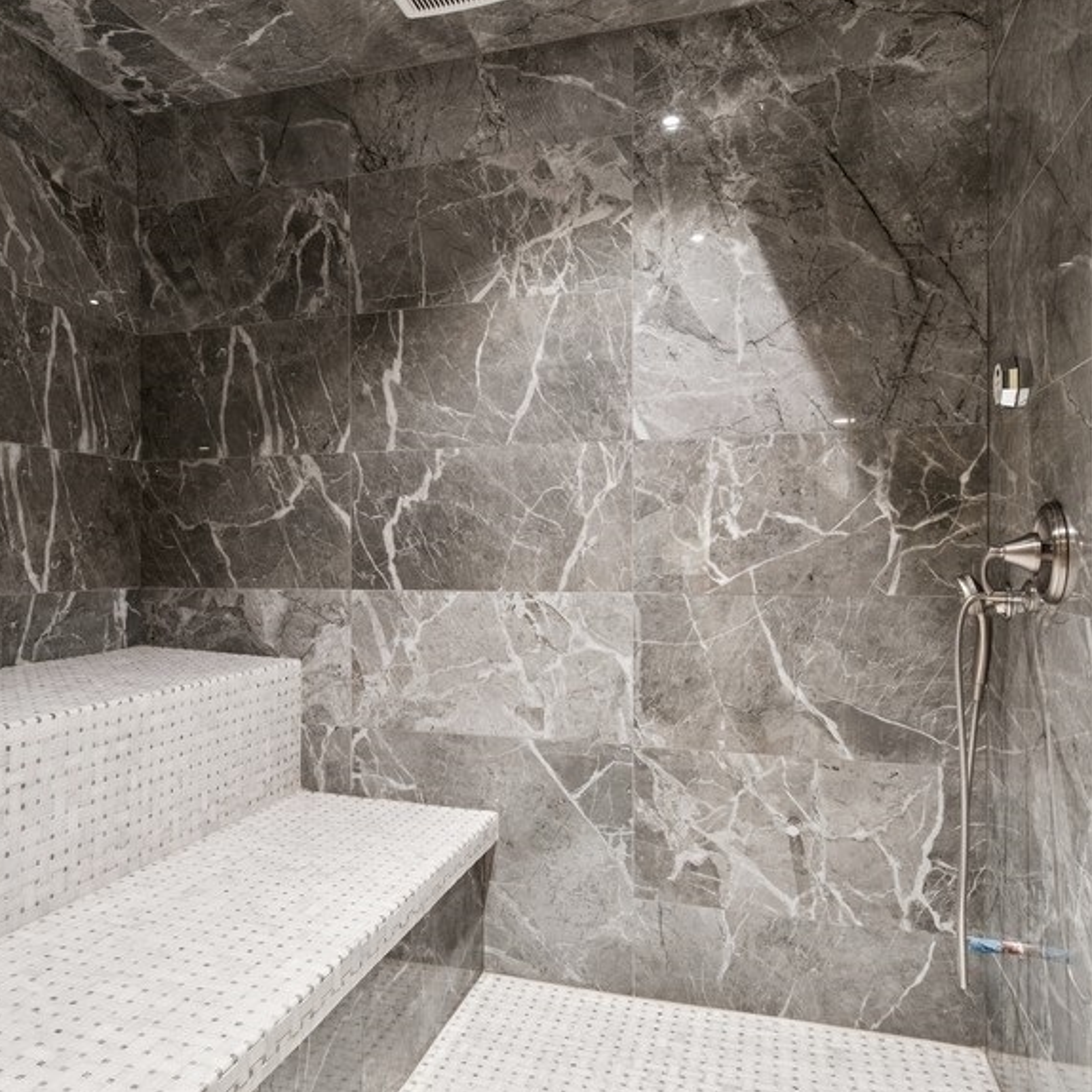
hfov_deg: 64.2
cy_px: 546
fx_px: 857
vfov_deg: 65.0
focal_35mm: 24
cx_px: 417
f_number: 8
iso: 200
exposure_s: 1/1.25
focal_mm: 12
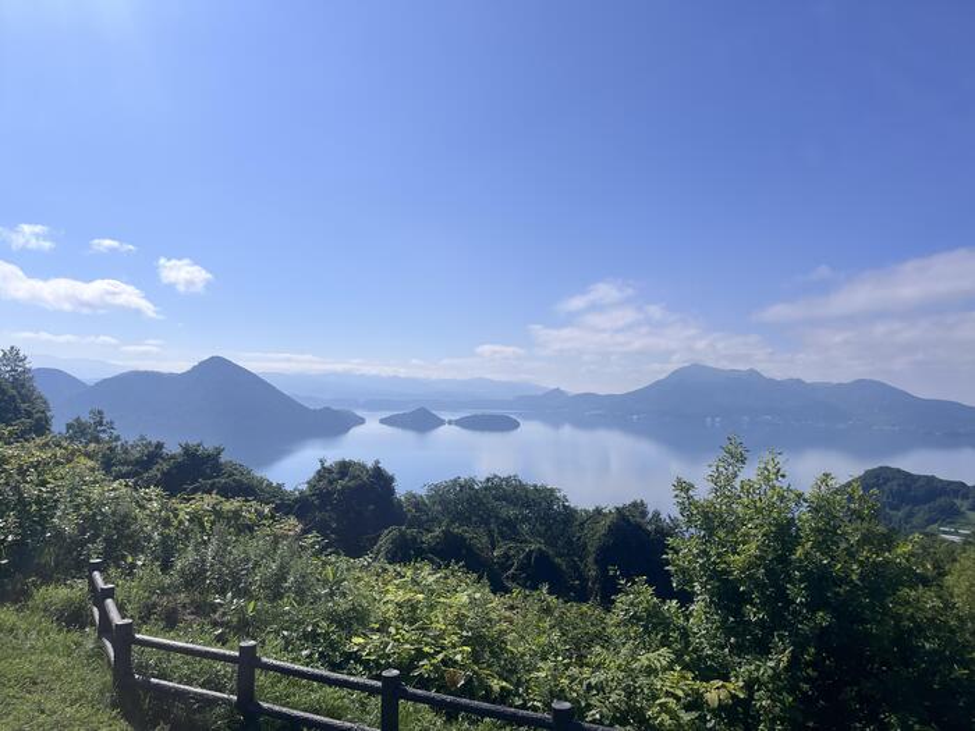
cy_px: 366
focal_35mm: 26
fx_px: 732
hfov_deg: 67.3
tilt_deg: +1.2
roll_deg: -2.2
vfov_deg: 53.1
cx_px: 488
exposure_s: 1/9901
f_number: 1.6
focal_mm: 5.1
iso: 50
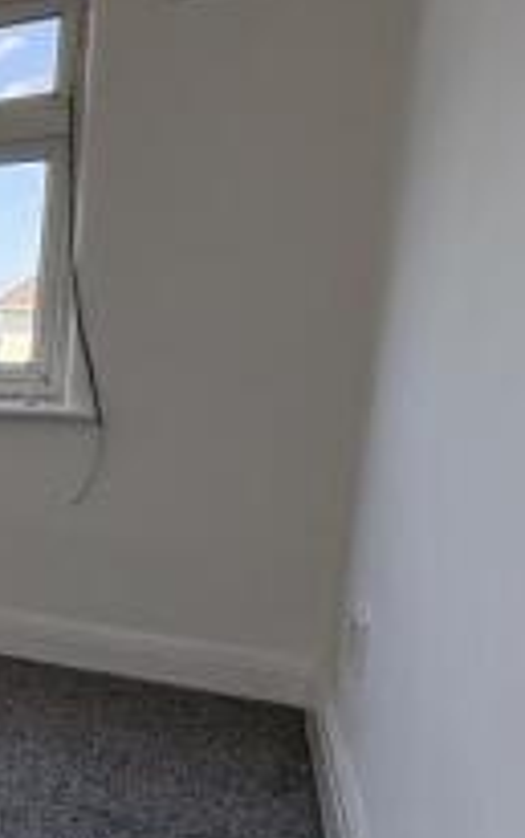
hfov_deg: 18.9
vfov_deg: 47.0
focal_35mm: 42
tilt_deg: -8.1
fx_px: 960
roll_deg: -0.8
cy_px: 482
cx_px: -527
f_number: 2.2
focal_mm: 2.22
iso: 64
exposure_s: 1/269
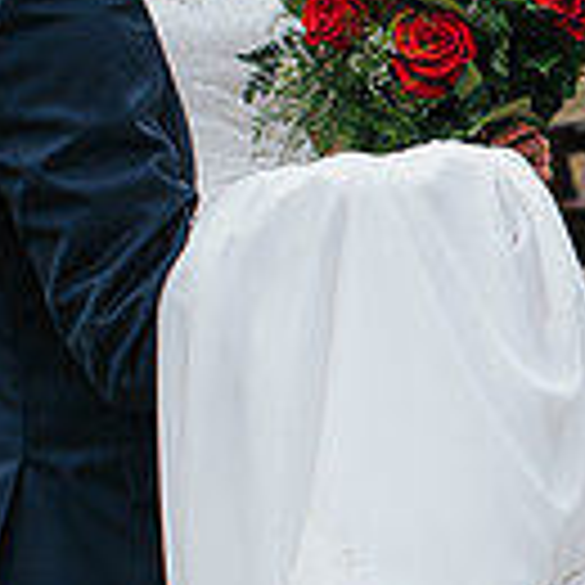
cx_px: 701
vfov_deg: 11.3
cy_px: 333
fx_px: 2964
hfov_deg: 11.1
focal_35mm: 155
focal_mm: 35
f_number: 3.2
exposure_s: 1/200
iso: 100
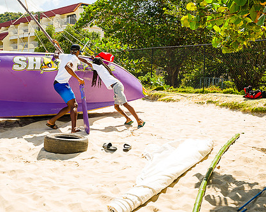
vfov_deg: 32.0
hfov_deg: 39.5
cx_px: 114
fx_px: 370
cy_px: 89
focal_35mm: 47
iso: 125
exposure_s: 1/320
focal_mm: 31
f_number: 6.3
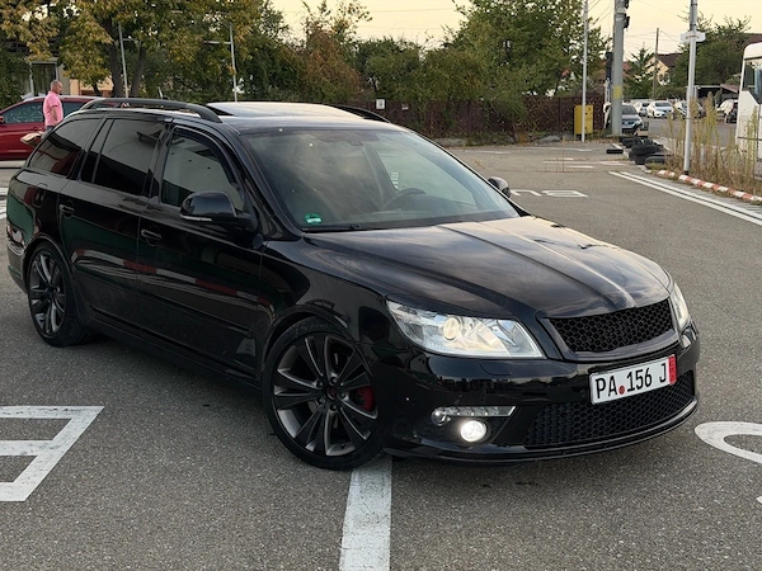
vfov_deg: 30.3
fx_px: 1057
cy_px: 286
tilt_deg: -9.6
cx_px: 381
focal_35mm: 48
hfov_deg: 39.7
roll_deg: +0.8
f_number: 1.78
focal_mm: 6.76
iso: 64
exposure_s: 1/439
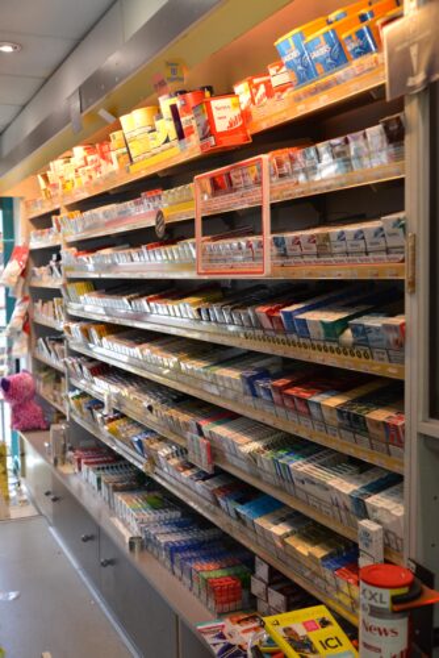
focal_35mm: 38
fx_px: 694
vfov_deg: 50.7
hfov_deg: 35.1
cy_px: 329
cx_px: 220
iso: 320
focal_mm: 38
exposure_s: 1/60
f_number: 4.5
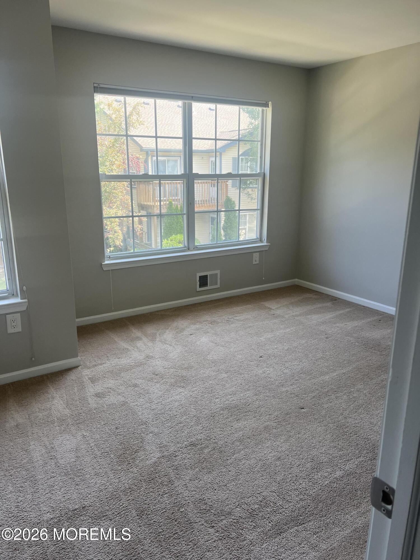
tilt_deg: -13.6
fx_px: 421
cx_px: 210
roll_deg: +0.1
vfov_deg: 67.3
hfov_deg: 53.1
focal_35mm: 26
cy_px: 280
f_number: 1.5
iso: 40
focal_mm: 5.7
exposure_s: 1/176
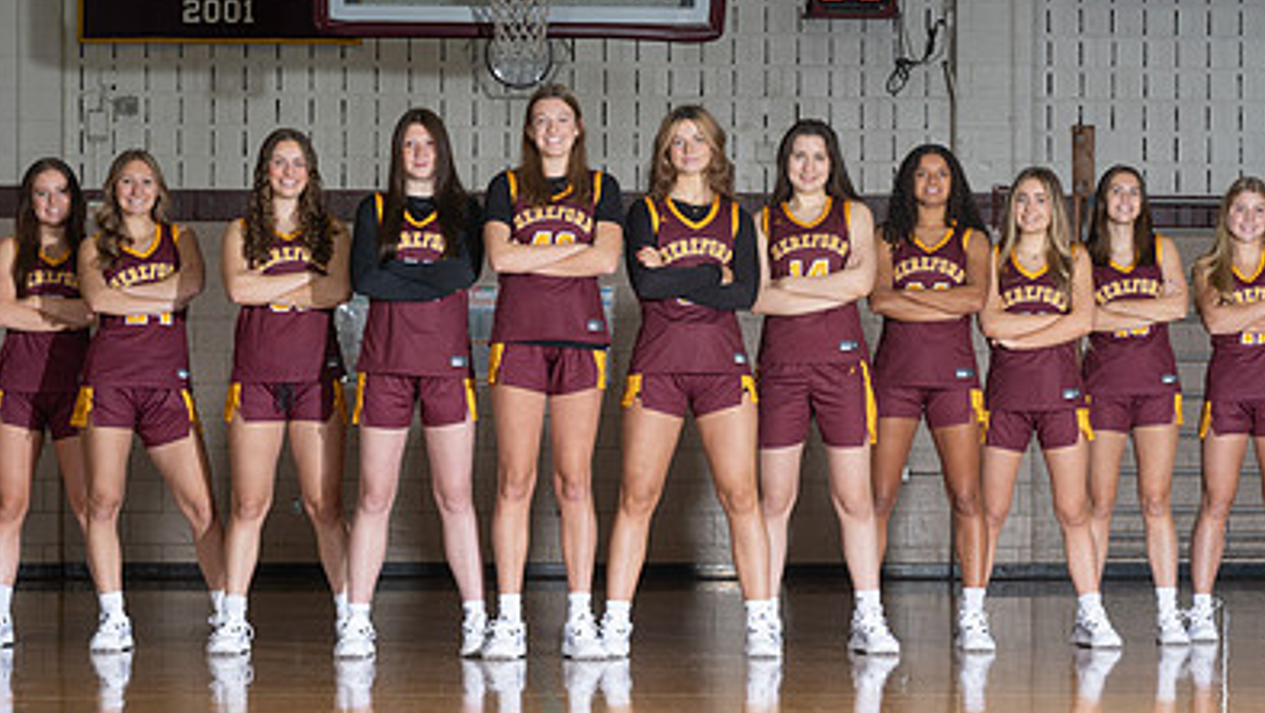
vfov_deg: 10.1
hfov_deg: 17.9
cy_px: 378
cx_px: 676
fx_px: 4027
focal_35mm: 120
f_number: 8
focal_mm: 70
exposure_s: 1/200
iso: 200
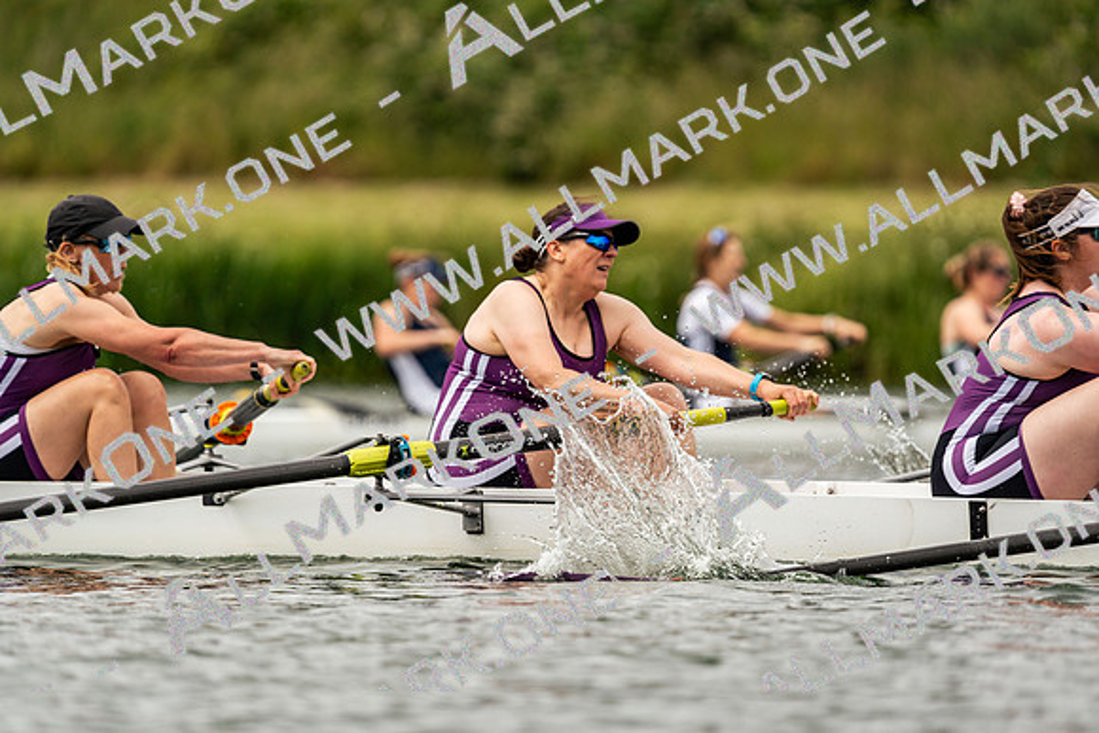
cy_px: 366
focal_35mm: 493
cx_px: 550
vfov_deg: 2.8
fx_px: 15053
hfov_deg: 4.2
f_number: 6.3
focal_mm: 493
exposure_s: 1/2000
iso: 250
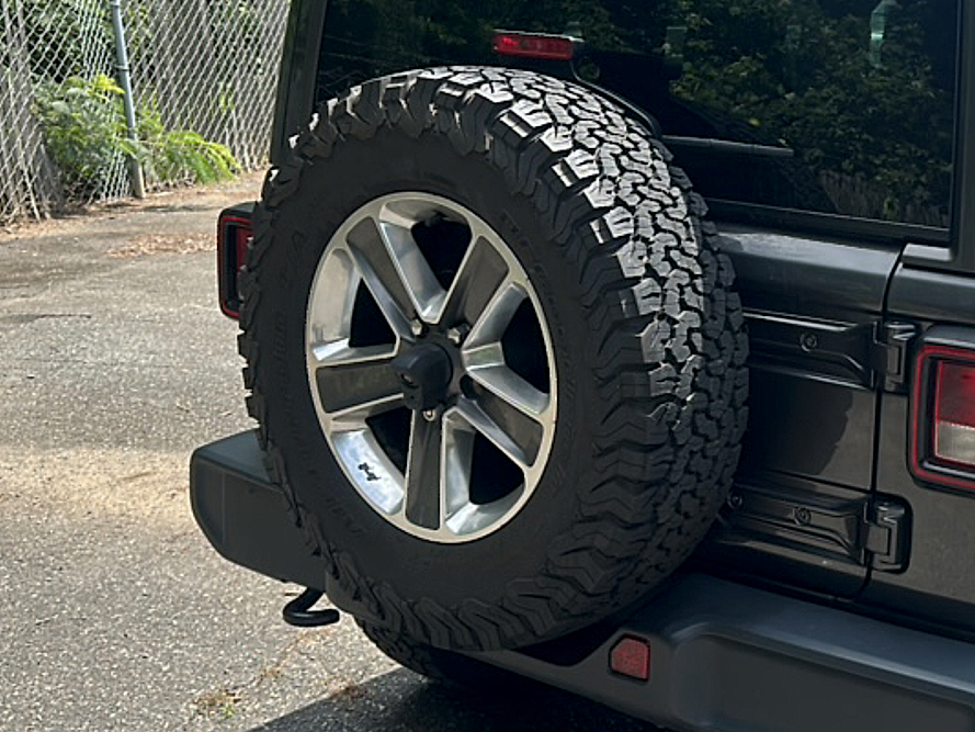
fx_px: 1268
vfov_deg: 32.1
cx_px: 854
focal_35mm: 45
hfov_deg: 39.4
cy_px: 308
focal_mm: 6.86
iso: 80
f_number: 1.78
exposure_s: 1/2075
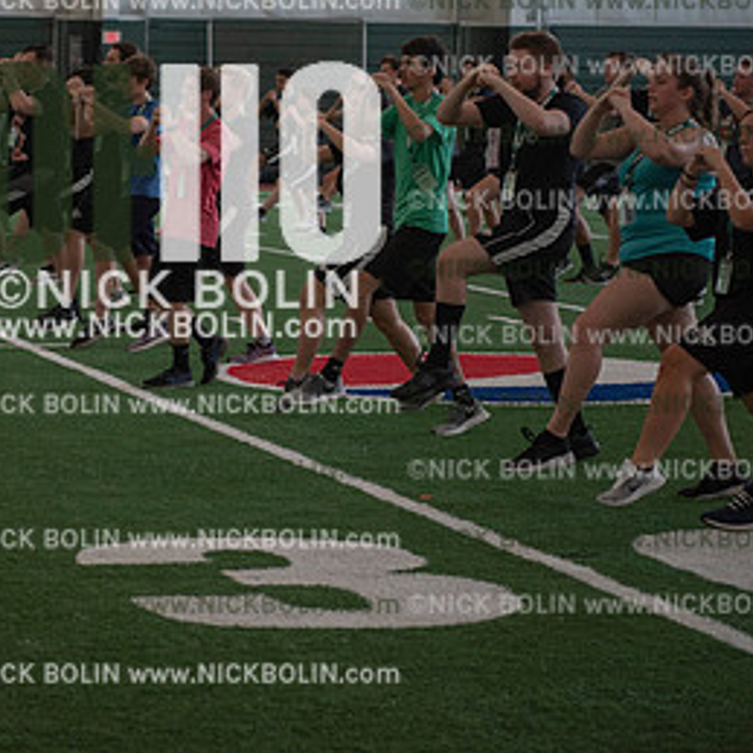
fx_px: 3273
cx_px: 174
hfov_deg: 13.1
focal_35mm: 133
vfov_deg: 13.1
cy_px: 202
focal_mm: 70
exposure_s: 1/320
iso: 640
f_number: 3.2
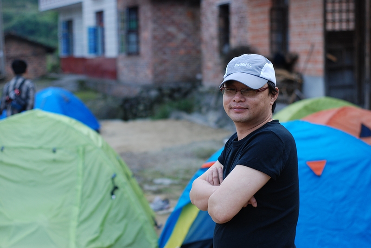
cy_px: 124
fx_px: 774
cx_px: 186
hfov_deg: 27.0
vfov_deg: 18.2
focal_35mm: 75
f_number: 2.8
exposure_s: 1/320
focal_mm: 50
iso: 250
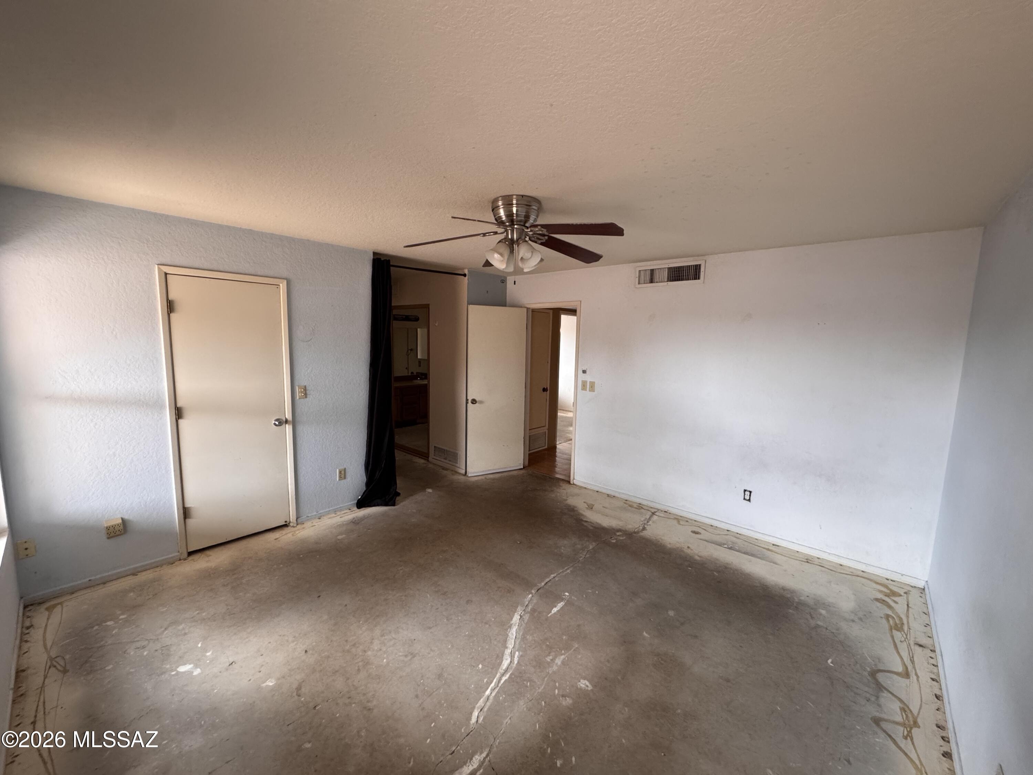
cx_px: 516
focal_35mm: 14
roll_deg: -1.9
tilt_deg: -7.9
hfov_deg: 102.1
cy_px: 388
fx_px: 418
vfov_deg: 85.7
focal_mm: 2.22
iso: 250
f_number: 2.2
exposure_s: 1/99
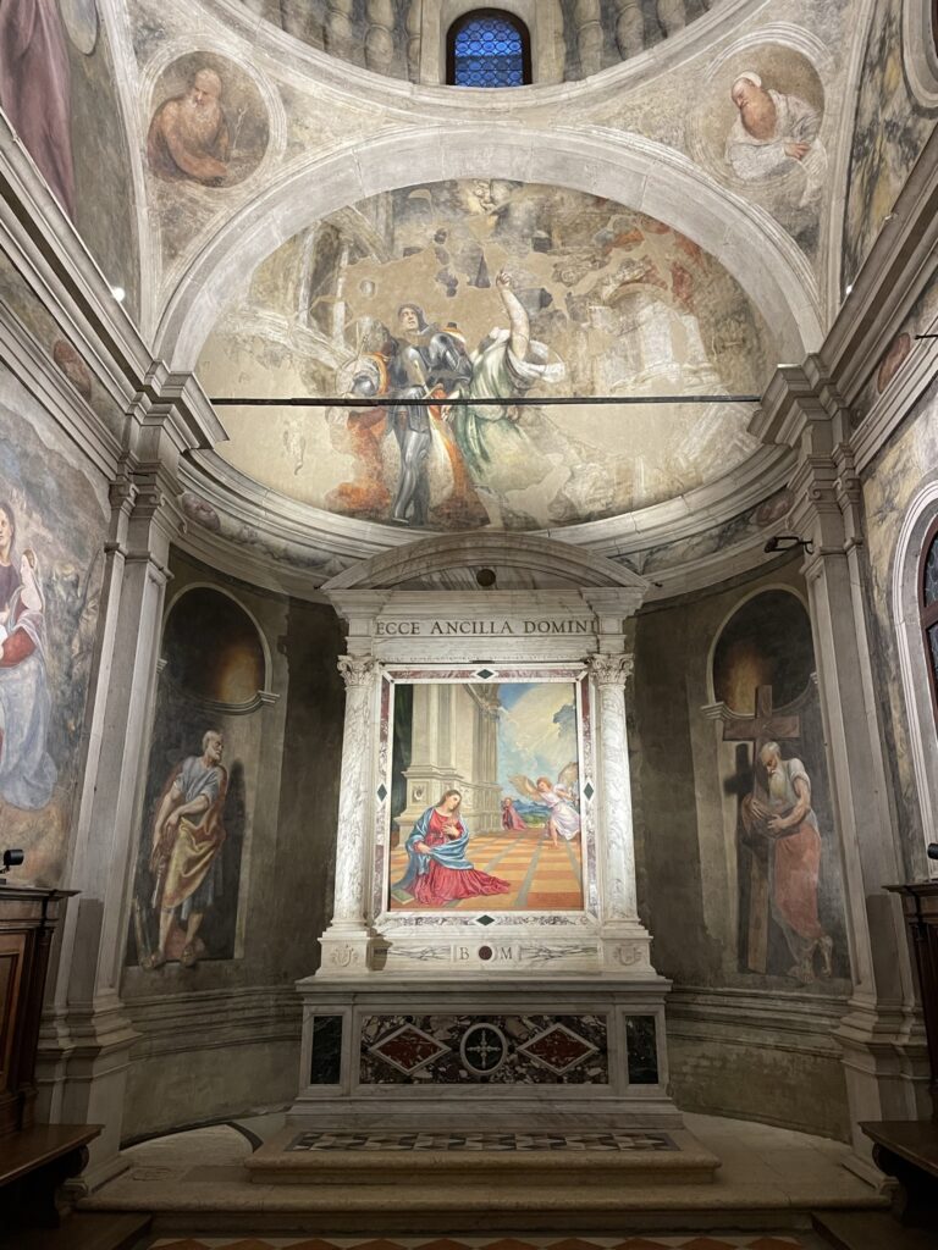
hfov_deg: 53.1
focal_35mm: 26
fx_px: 939
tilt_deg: +18.1
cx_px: 469
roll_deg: +0.5
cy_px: 625
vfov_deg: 67.3
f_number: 1.6
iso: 320
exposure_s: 1/59
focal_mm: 4.2
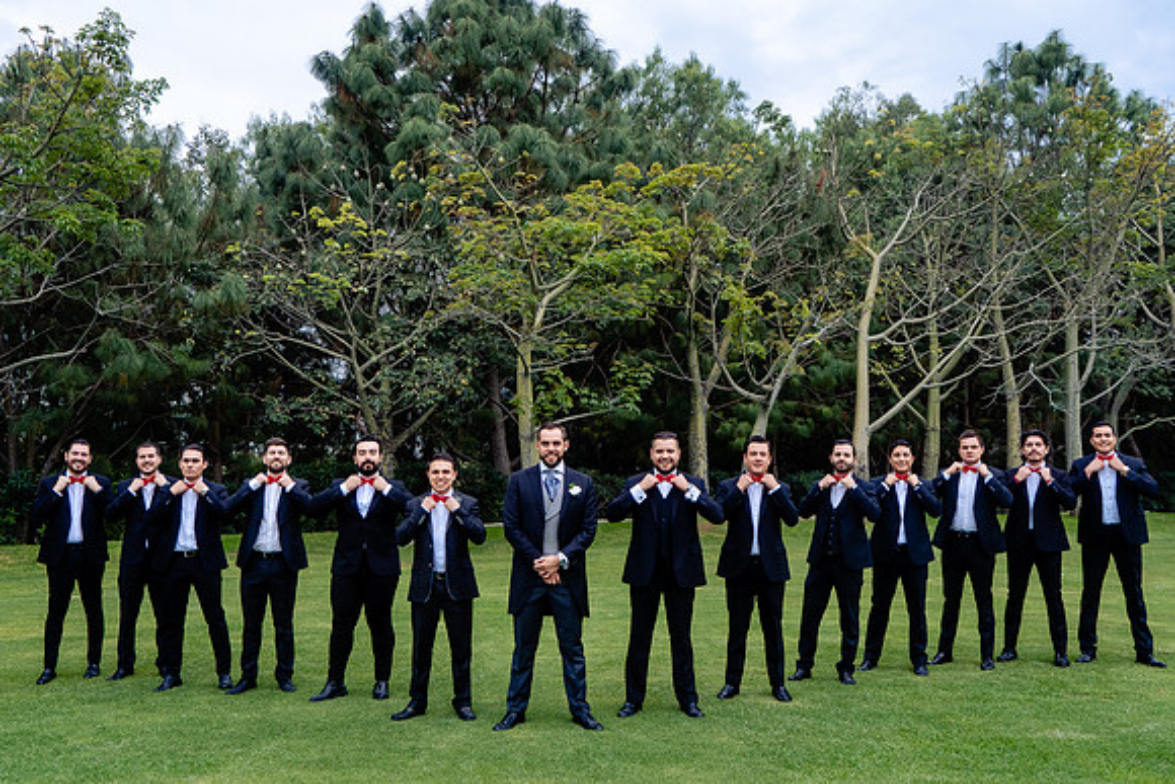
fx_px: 1098
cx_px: 570
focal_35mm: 34
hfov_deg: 56.3
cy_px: 402
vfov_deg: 39.3
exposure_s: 1/250
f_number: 7.1
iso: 640
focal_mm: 32
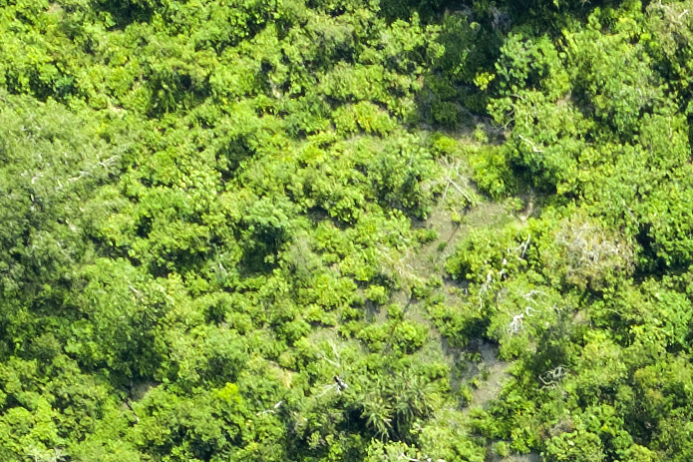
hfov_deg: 8.9
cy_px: 1407
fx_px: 4234
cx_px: 1260
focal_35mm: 220
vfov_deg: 5.8
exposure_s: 1/200
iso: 100
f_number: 5
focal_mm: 10.26
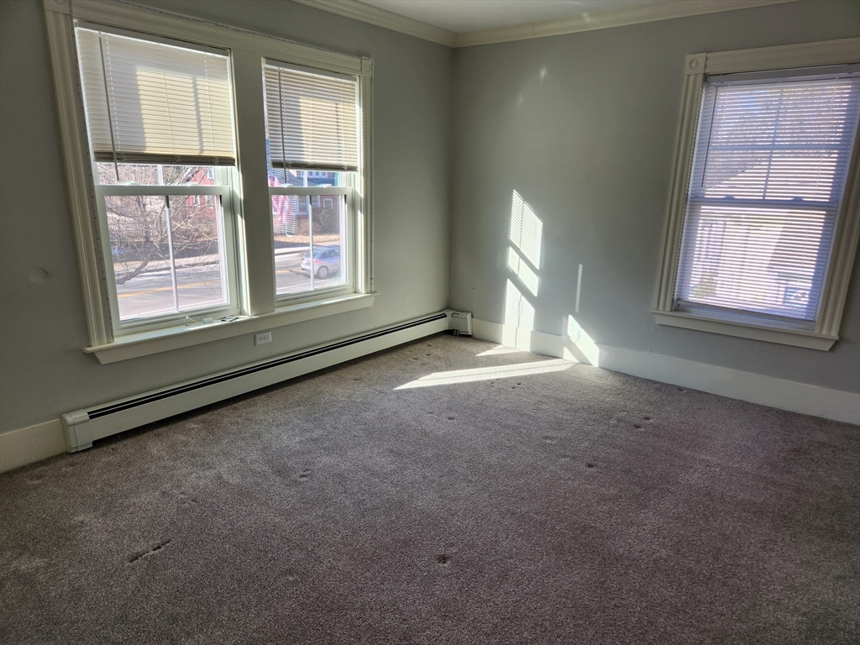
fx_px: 571
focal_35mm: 23
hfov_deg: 73.9
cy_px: 322
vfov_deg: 58.9
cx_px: 430
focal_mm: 5.4
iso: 32
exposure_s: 1/180
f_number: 1.8
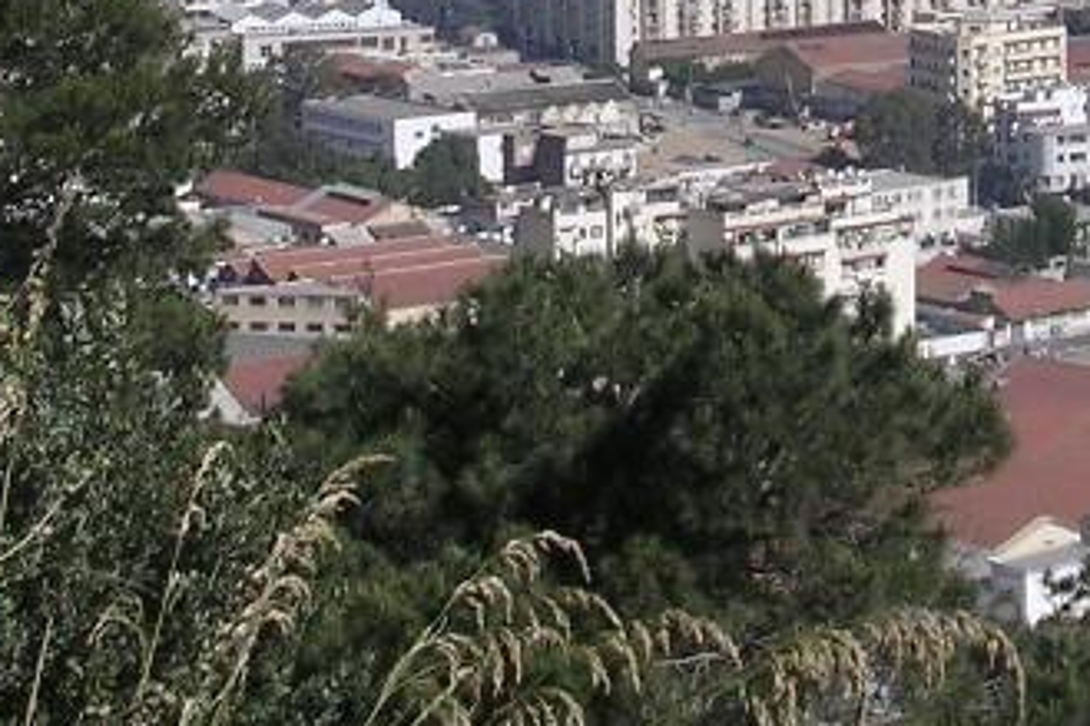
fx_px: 3722
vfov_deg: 10.8
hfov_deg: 16.6
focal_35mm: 123
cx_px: 745
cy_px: -308
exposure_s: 1/422
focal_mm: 5.8
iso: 100
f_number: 5.6
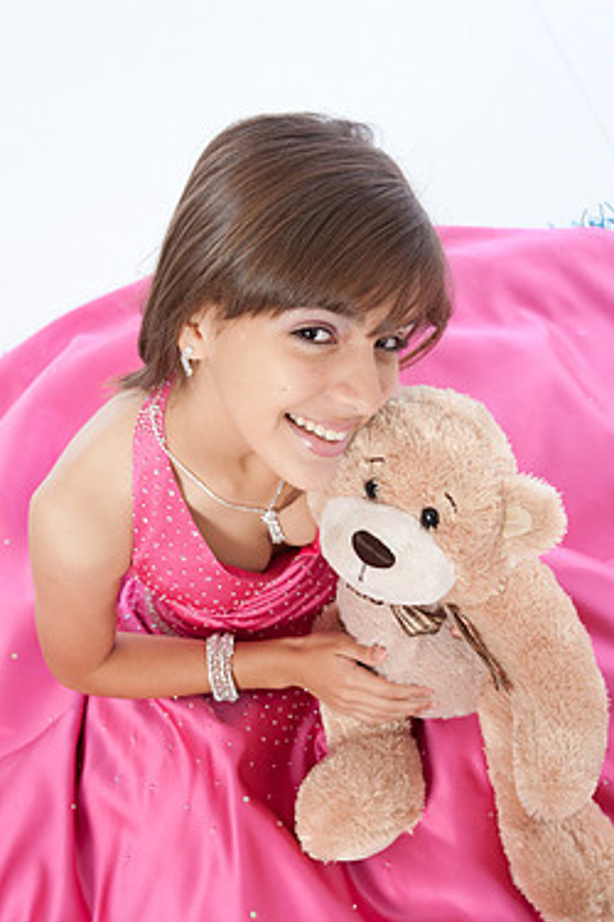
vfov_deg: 46.3
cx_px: 329
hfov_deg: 31.9
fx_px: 1074
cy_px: 519
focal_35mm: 42
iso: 100
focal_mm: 35
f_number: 8
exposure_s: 1/100
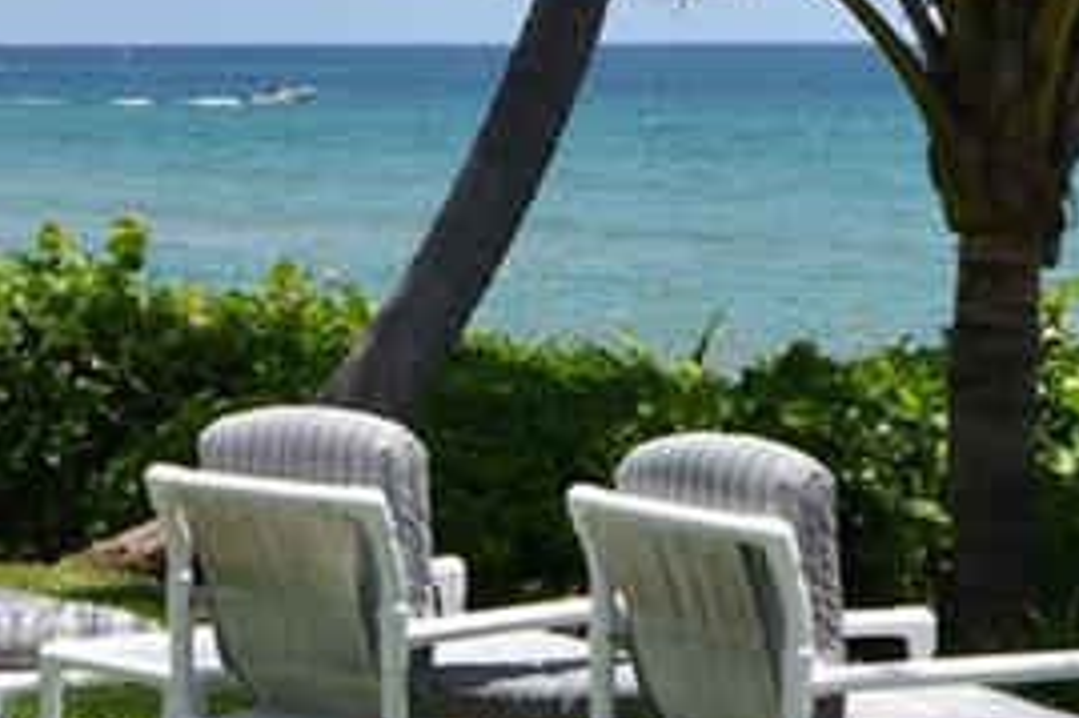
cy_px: -100
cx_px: 317
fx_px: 4104
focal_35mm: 137
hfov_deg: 14.9
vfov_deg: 9.9
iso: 200
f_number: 13
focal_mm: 24
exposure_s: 1/250
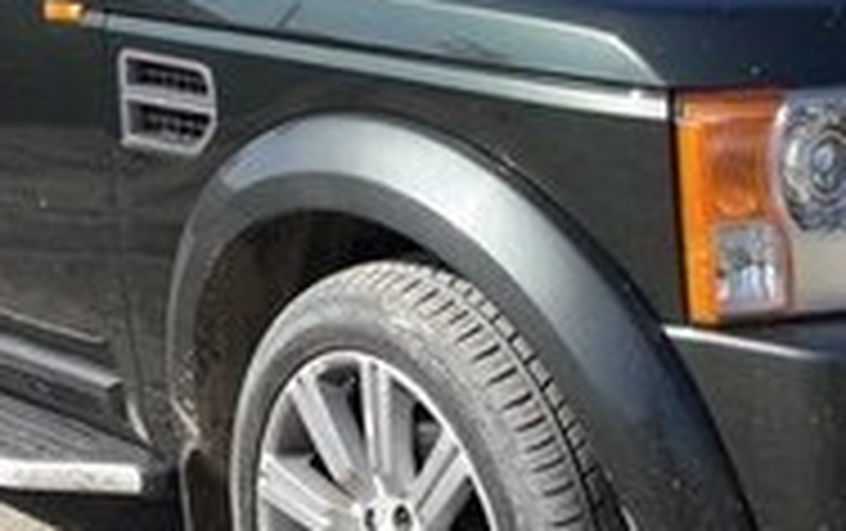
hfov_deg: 20.0
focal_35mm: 104
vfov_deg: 12.3
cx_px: 495
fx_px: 2401
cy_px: -119
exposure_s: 1/1337
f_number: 1.9
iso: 40
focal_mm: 3.7
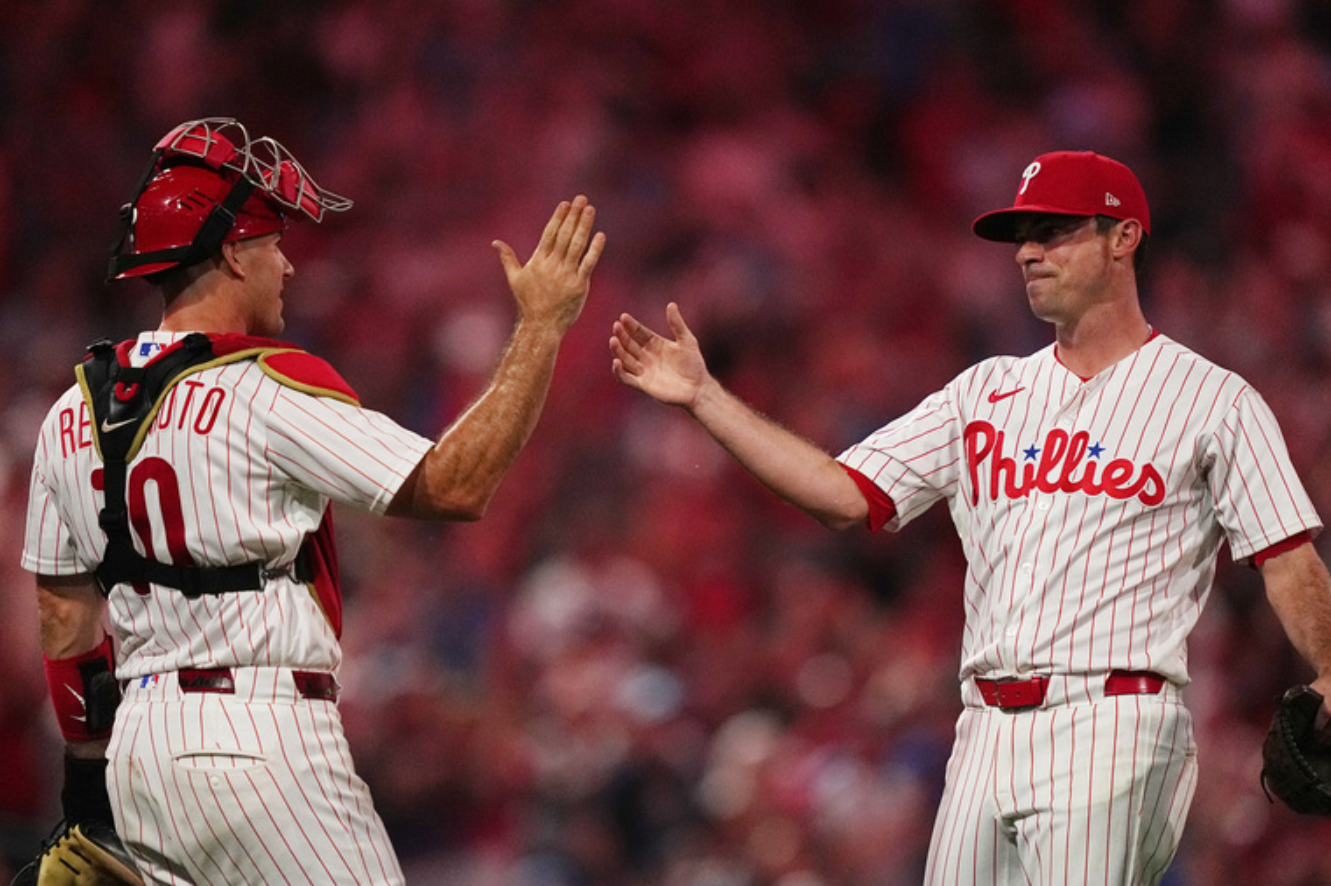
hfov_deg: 3.8
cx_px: 692
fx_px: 19918
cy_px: 532
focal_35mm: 539
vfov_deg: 2.5
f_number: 2.8
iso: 3200
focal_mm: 400
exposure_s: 1/1600
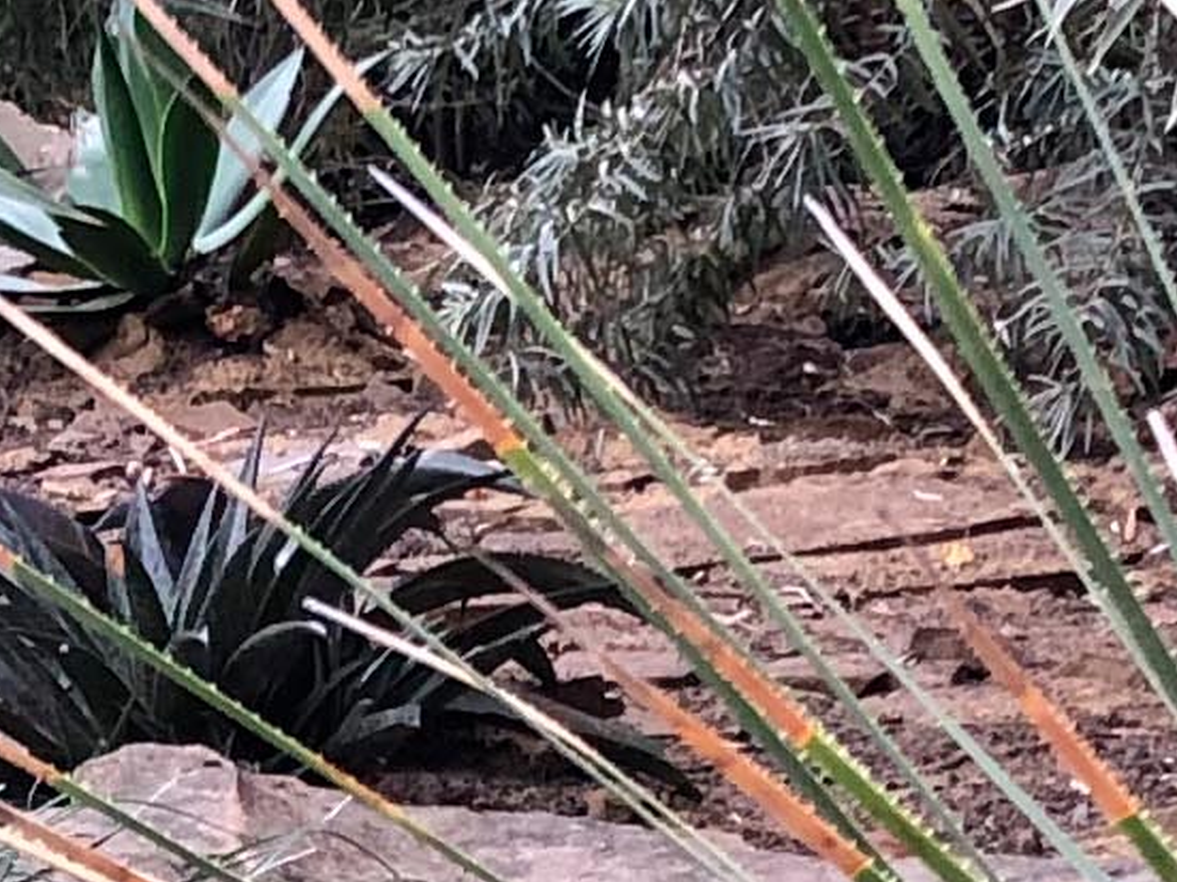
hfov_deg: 9.5
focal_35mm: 205
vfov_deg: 7.1
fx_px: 6969
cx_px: -222
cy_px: 1348
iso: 25
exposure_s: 1/50
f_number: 1.8
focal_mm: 4
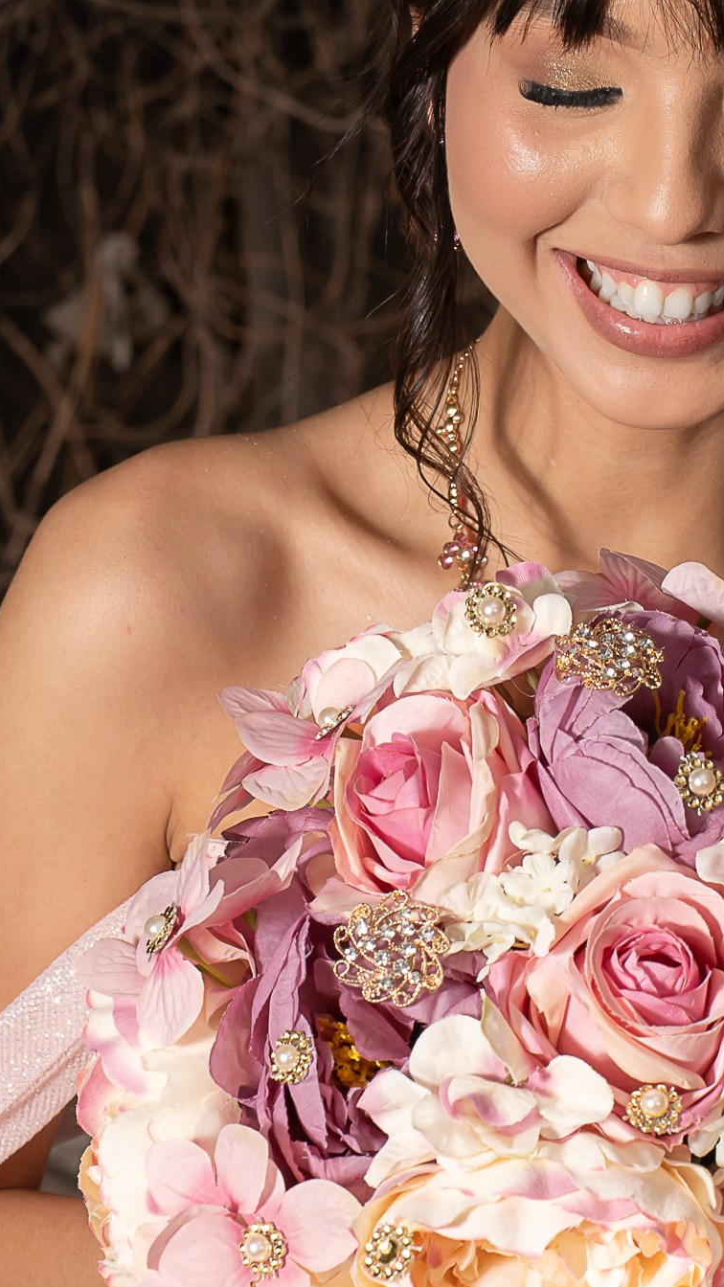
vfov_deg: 10.7
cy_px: 704
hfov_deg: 6.0
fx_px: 6894
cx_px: 518
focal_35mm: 202
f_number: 5.6
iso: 100
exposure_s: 1/125
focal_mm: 72
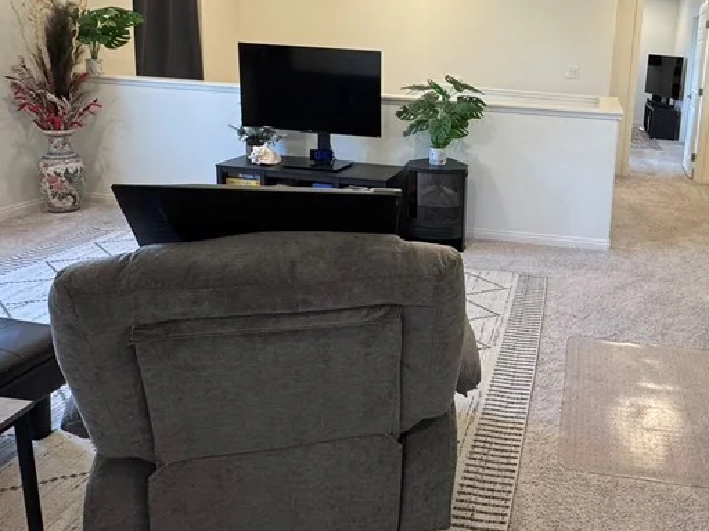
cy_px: 138
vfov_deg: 48.0
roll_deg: -4.1
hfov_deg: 59.9
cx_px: 535
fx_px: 573
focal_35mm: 28
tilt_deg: -9.9
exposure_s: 1/120
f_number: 2.2
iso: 250
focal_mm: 2.22
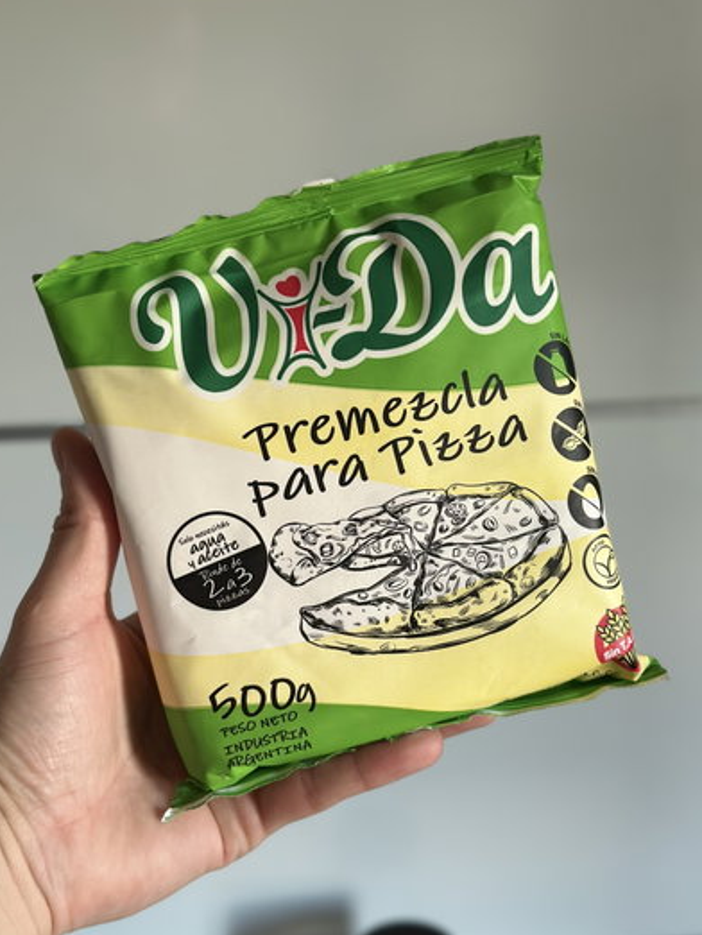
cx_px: 346
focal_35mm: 49
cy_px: 470
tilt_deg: -13.6
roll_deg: +0.7
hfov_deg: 29.7
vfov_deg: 38.9
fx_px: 1324
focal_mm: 6.86
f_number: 1.78
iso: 200
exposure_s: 1/50
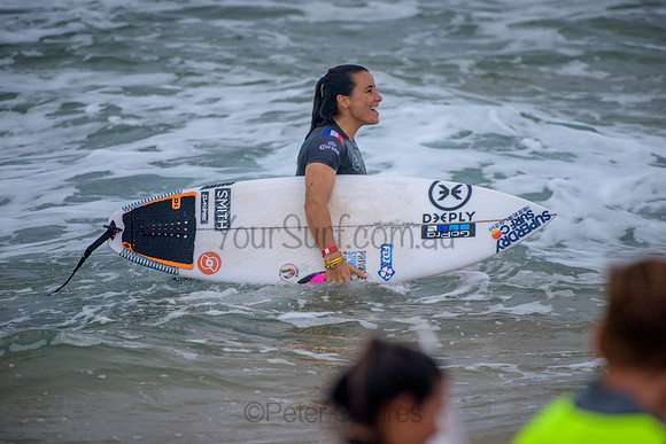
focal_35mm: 500
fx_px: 9254
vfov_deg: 2.8
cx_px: 333
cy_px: 222
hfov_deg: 4.1
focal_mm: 500
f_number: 5.6
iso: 450
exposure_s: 1/2000
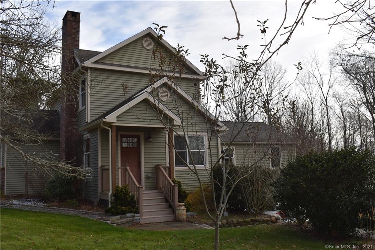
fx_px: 375
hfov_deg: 53.1
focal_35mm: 36
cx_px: 188
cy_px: 125
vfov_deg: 36.8
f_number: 8
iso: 100
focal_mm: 24
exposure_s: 1/200
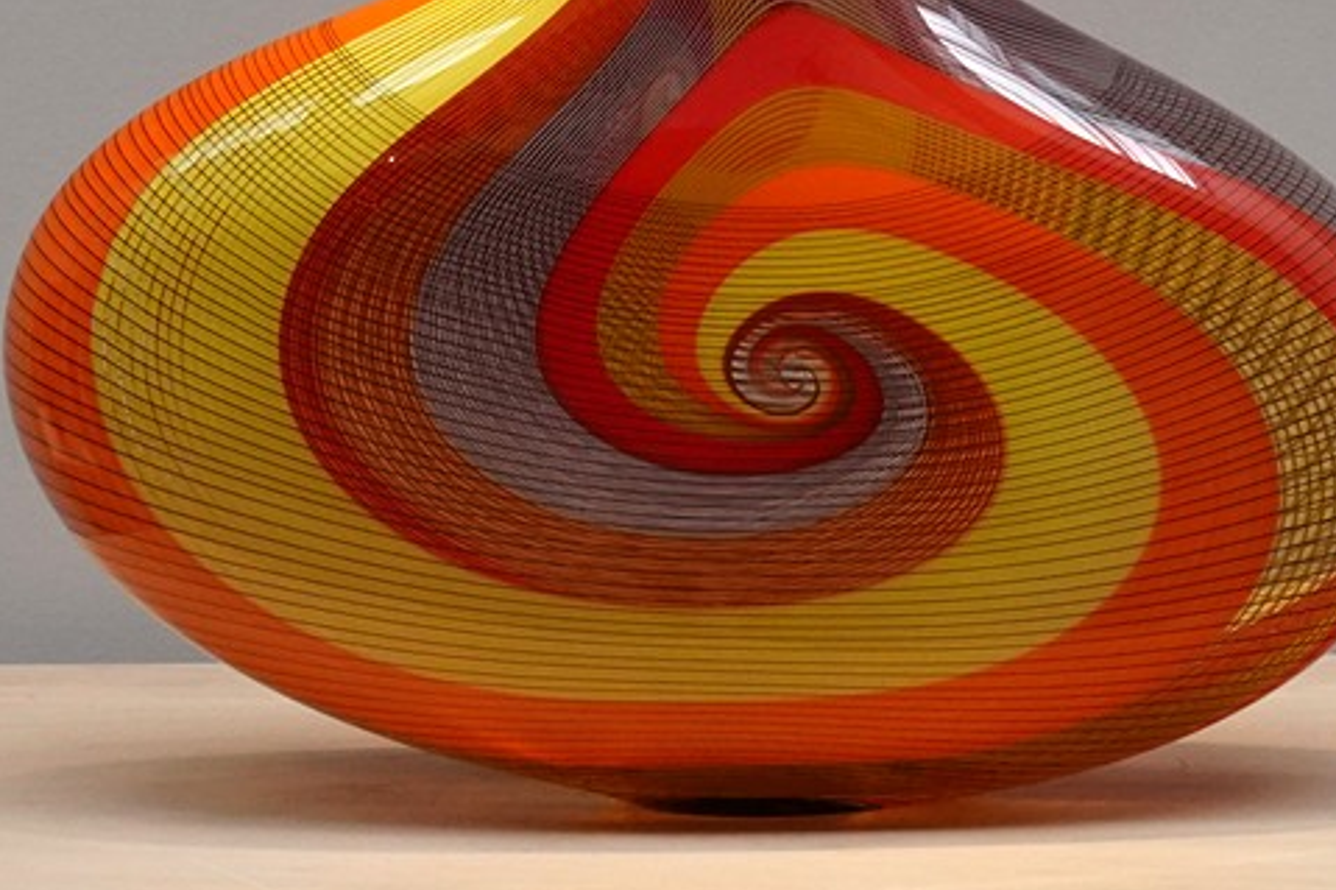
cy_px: -265
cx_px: 770
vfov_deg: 9.5
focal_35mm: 142
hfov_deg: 14.4
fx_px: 5268
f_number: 14
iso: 2000
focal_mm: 34
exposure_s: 1/100
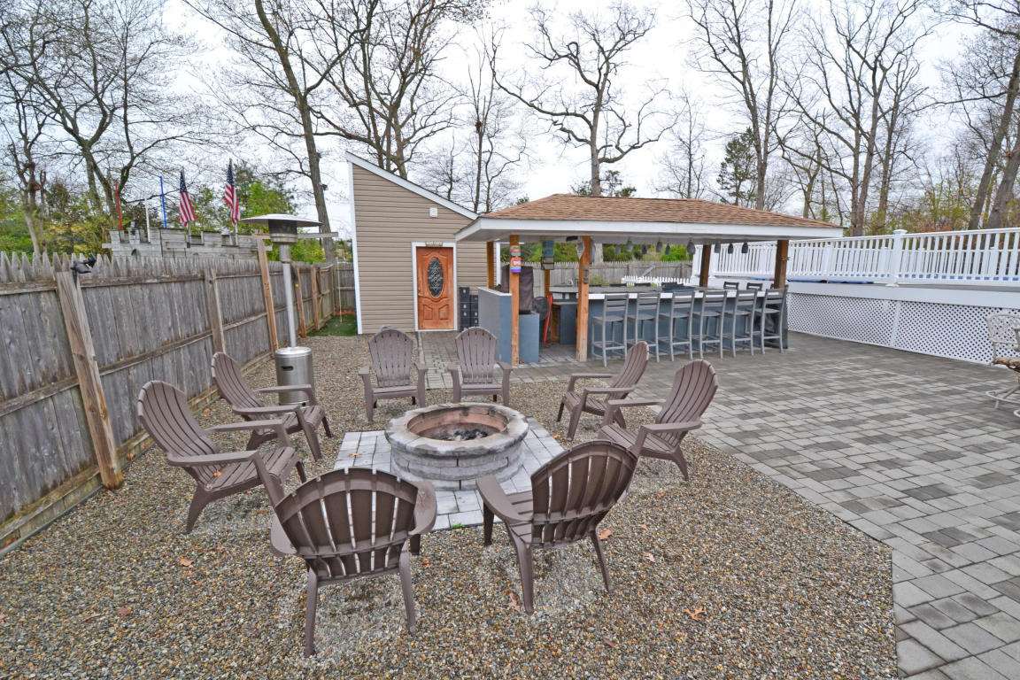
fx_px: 425
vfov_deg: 77.3
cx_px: 510
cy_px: 340
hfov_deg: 100.4
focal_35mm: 15
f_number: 10
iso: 400
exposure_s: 1/200
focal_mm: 10
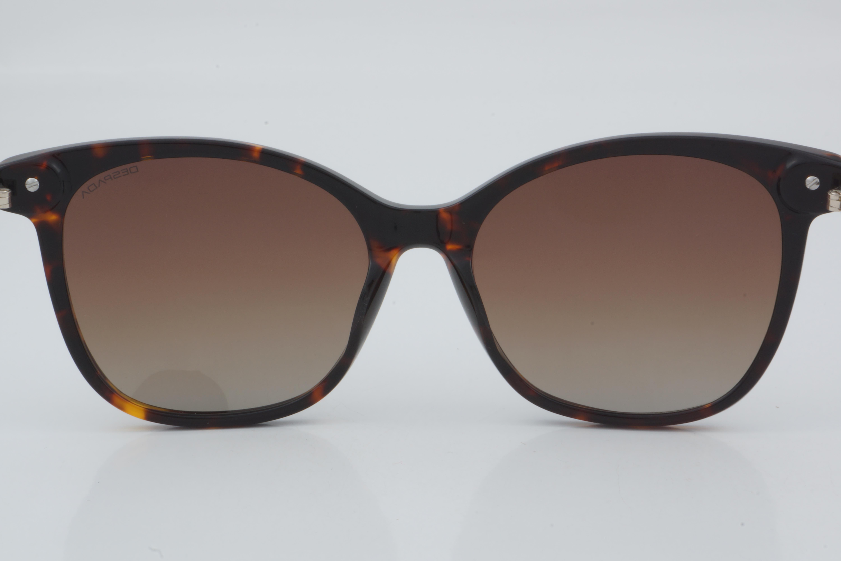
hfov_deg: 24.6
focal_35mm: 82
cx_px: 420
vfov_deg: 16.6
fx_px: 1927
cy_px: 280
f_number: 32
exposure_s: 1/3
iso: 100
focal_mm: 55
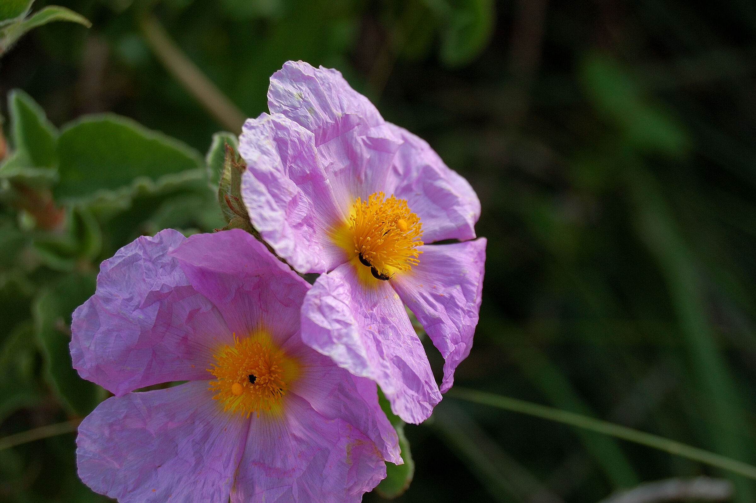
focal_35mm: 82
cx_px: 378
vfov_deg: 16.5
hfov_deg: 24.6
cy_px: 252
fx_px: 1731
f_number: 5.6
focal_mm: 55
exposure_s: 1/160
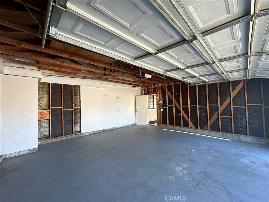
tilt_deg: +2.7
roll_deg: +0.5
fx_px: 109
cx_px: 134
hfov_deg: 102.1
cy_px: 101
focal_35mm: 14
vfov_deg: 85.7
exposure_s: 1/99
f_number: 2.2
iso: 50
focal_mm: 2.22
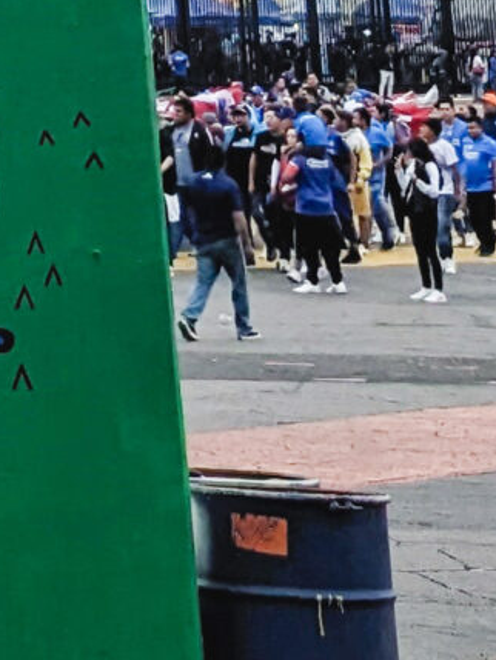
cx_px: -783
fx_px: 3074
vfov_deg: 10.4
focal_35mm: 161
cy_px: -977
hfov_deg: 8.3
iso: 60
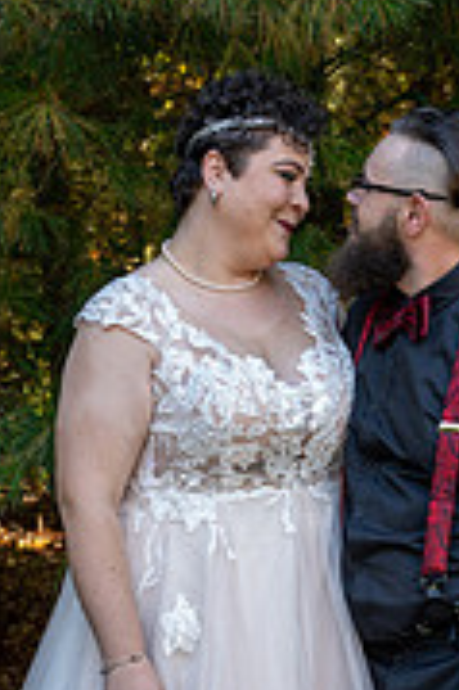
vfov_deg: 19.5
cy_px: 624
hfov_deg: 13.2
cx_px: 322
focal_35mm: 103
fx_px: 1974
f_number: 4.5
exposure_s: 1/200
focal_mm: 41
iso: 720
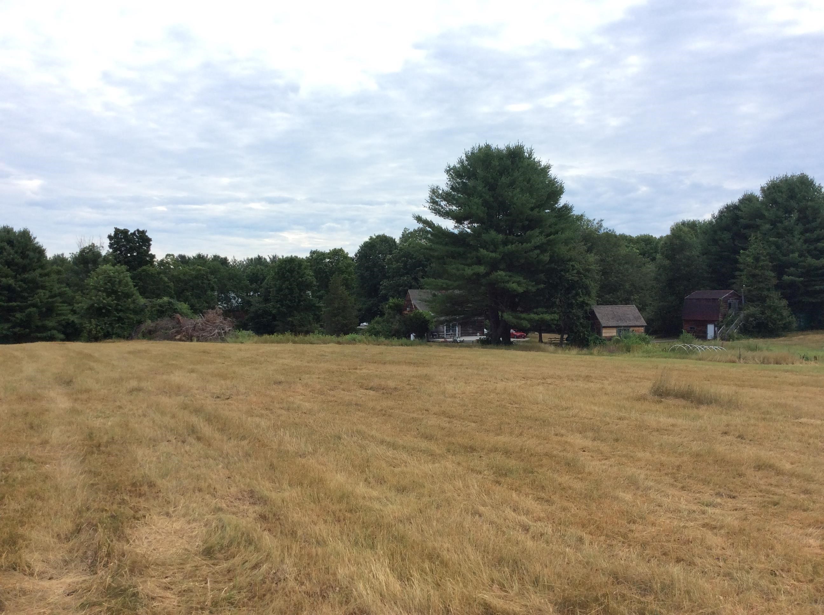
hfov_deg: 56.9
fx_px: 761
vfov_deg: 44.1
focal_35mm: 32
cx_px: 412
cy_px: 308
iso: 32
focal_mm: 3.3
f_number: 2.4
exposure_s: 1/443
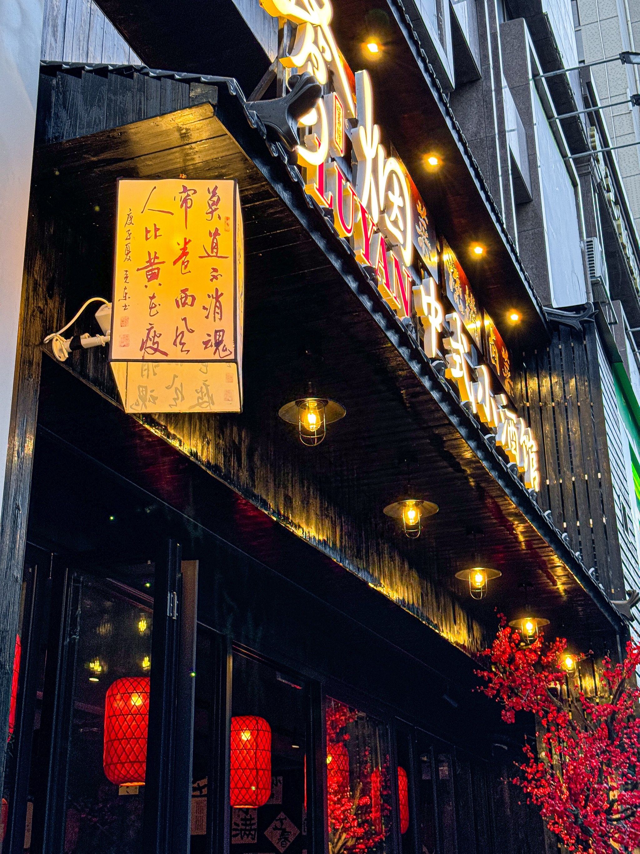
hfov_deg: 30.3
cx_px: 320
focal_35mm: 48
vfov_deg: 39.7
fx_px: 1183
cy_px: 427
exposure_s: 1/50
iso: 100
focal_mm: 6.76
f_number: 1.8
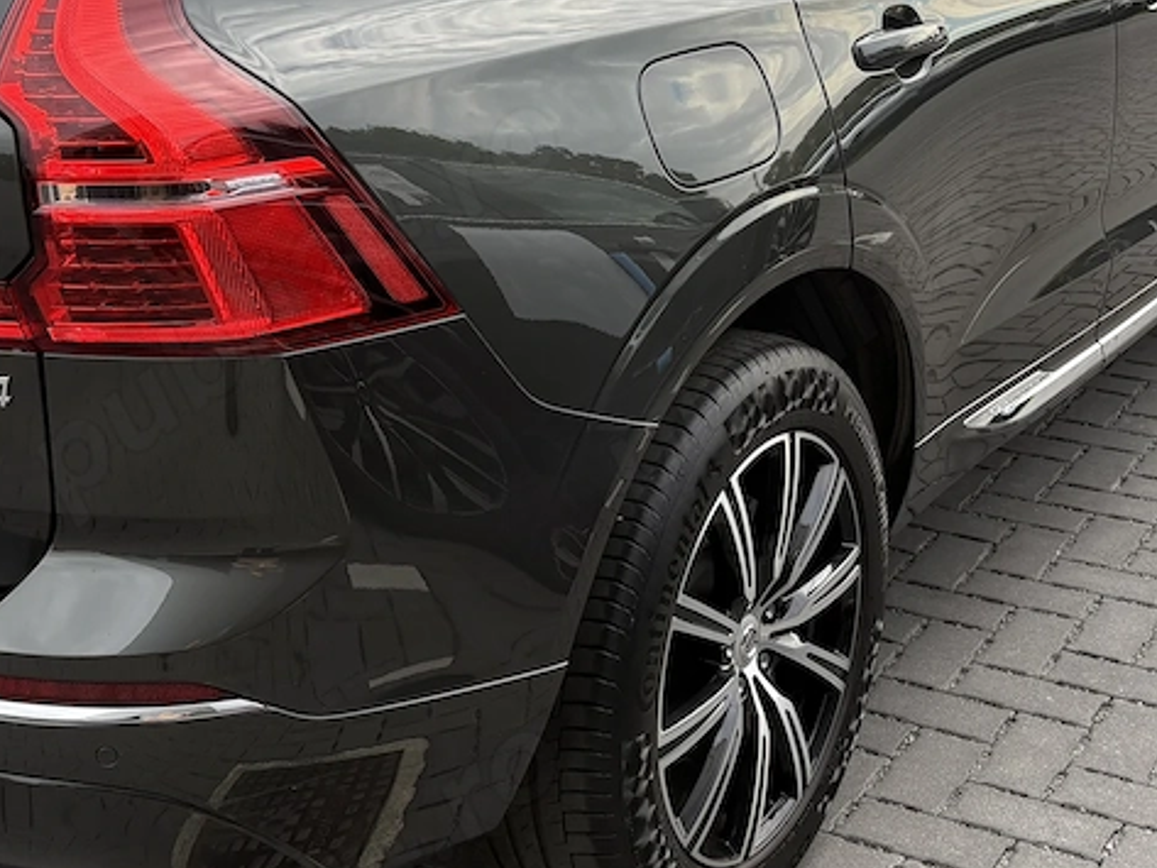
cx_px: 580
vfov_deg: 26.5
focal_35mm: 55
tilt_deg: -17.7
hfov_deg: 34.9
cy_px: 345
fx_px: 1839
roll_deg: +4.2
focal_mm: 5.96
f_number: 1.6
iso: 50
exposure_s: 1/409
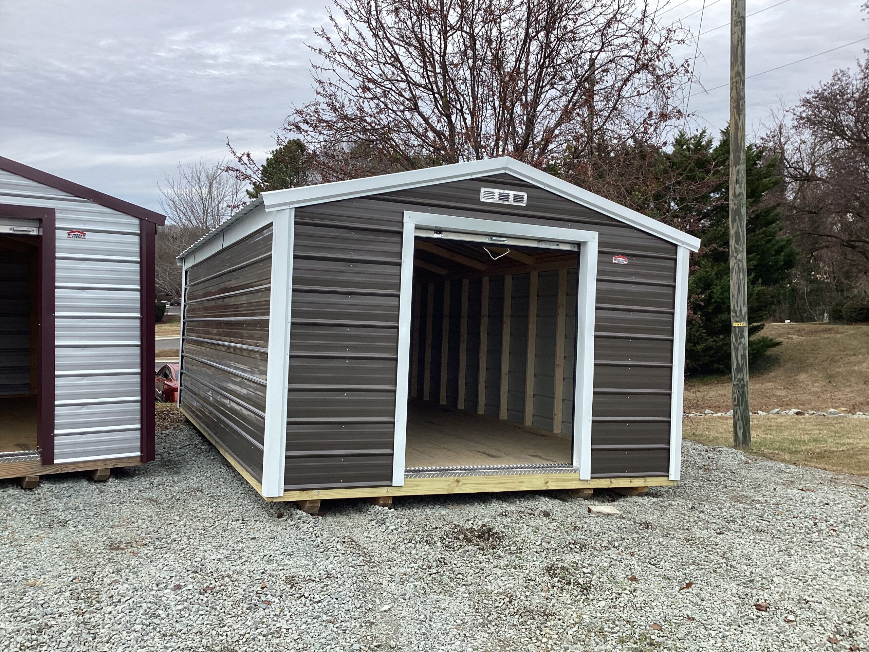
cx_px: 434
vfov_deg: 45.4
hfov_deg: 58.4
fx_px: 778
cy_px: 326
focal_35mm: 31
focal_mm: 3.3
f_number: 2.4
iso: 25
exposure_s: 1/370
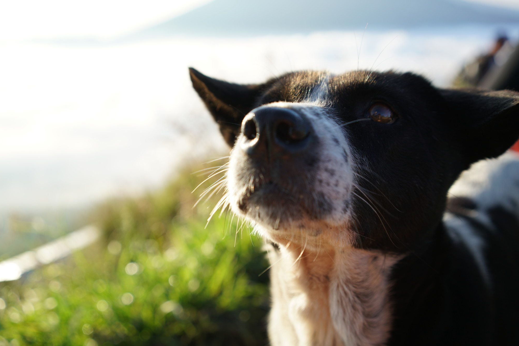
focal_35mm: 36
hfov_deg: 53.1
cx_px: 257
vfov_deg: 36.9
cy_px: 177
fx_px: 519
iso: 100
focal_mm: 35
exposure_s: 1/200
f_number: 4.5
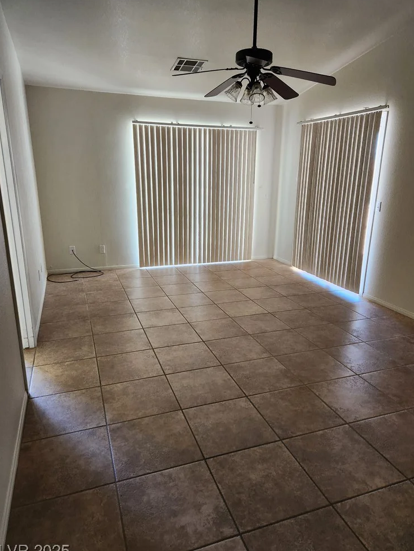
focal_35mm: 24
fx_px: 383
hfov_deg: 56.8
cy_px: 280
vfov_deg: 71.6
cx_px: 210
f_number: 1.8
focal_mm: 5.4
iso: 250
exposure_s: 1/120
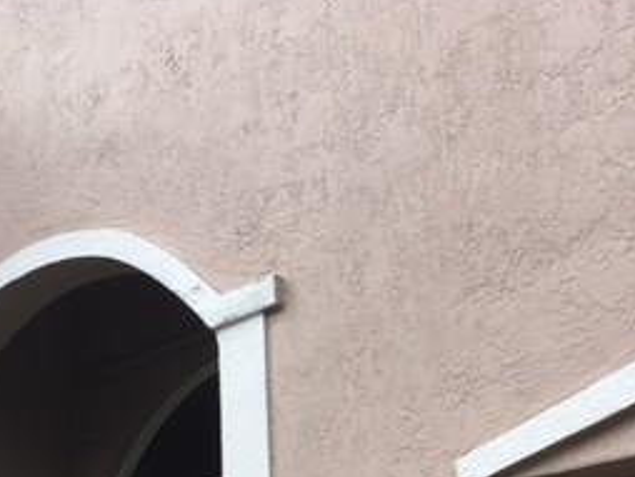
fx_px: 1340
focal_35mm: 73
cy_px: 569
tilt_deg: +7.9
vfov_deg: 19.1
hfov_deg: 26.6
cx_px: 260
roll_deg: +2.1
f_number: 2.2
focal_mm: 4.15
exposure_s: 1/264
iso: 25
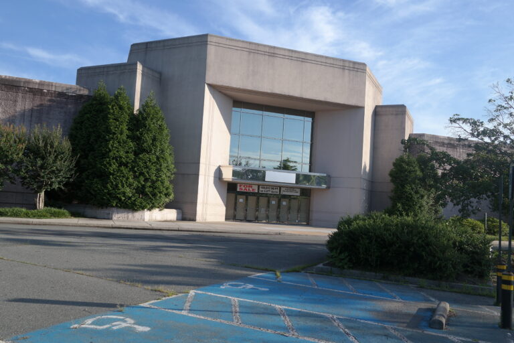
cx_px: 257
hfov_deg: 61.9
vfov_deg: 43.6
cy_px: 172
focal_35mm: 30
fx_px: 428
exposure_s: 1/250
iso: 100
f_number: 5.6
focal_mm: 20
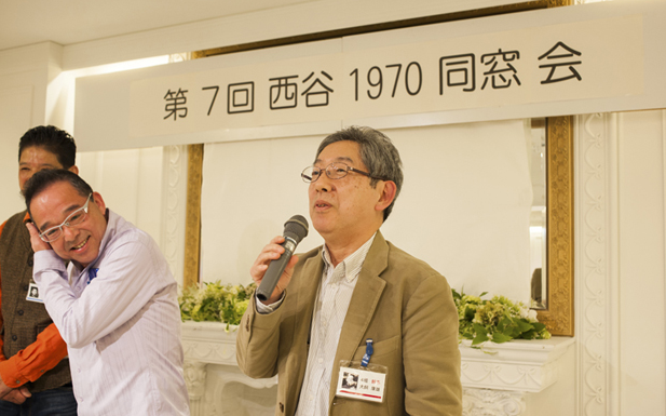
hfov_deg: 52.8
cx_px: 335
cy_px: 209
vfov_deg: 34.4
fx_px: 671
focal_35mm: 37
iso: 640
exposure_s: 1/100
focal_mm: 35
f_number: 5.6
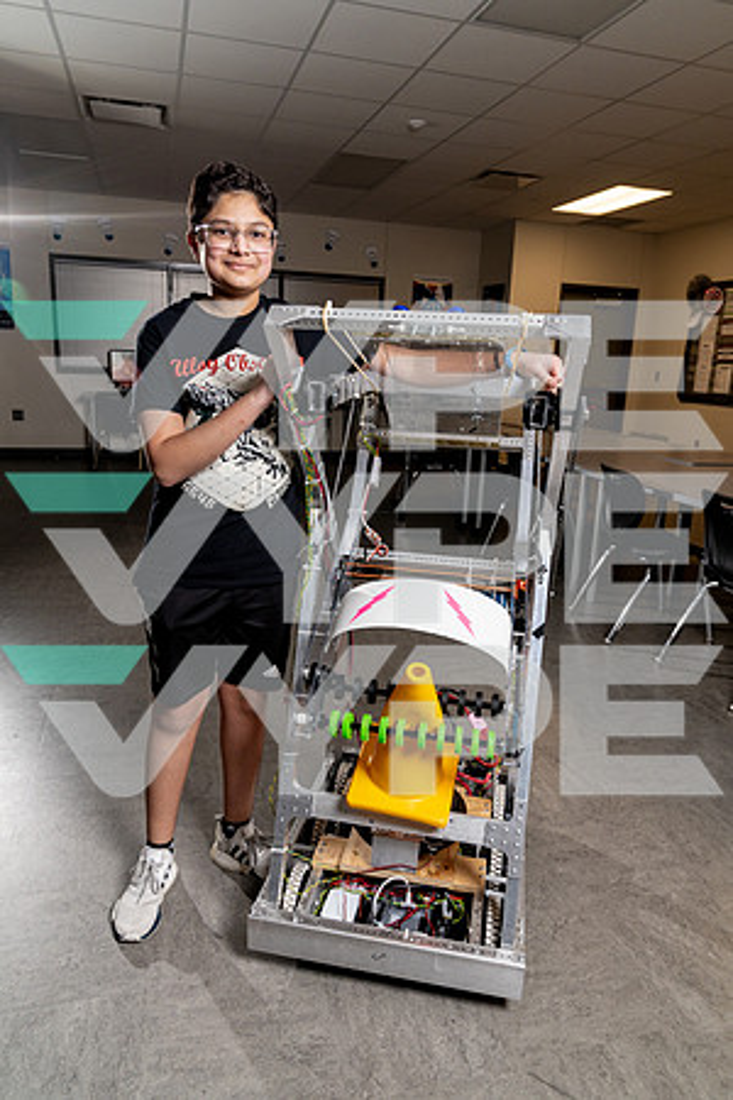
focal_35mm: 24
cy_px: 550
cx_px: 366
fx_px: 733
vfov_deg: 73.7
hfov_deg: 53.1
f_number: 6.3
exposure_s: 1/250
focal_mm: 24
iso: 500
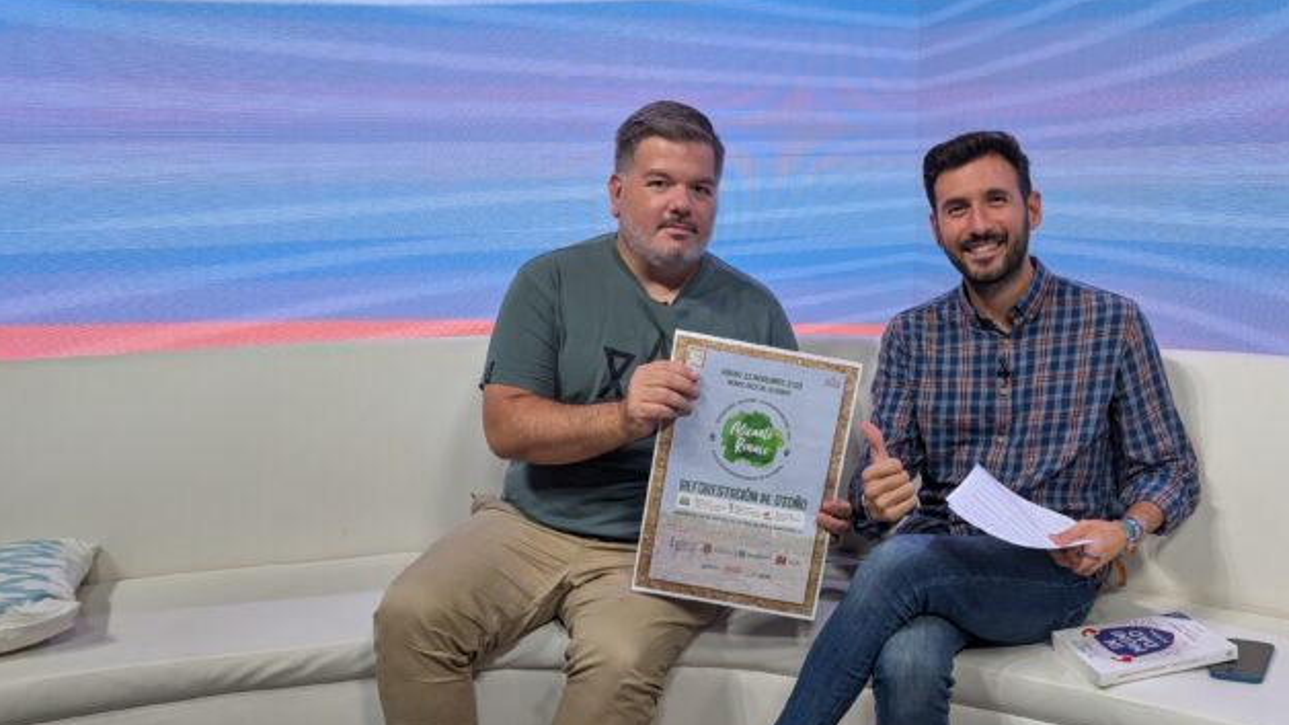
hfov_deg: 60.4
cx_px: 782
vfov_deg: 36.5
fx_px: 1094
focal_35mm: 32
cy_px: 440
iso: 700
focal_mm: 6.9
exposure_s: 1/732
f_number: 1.68
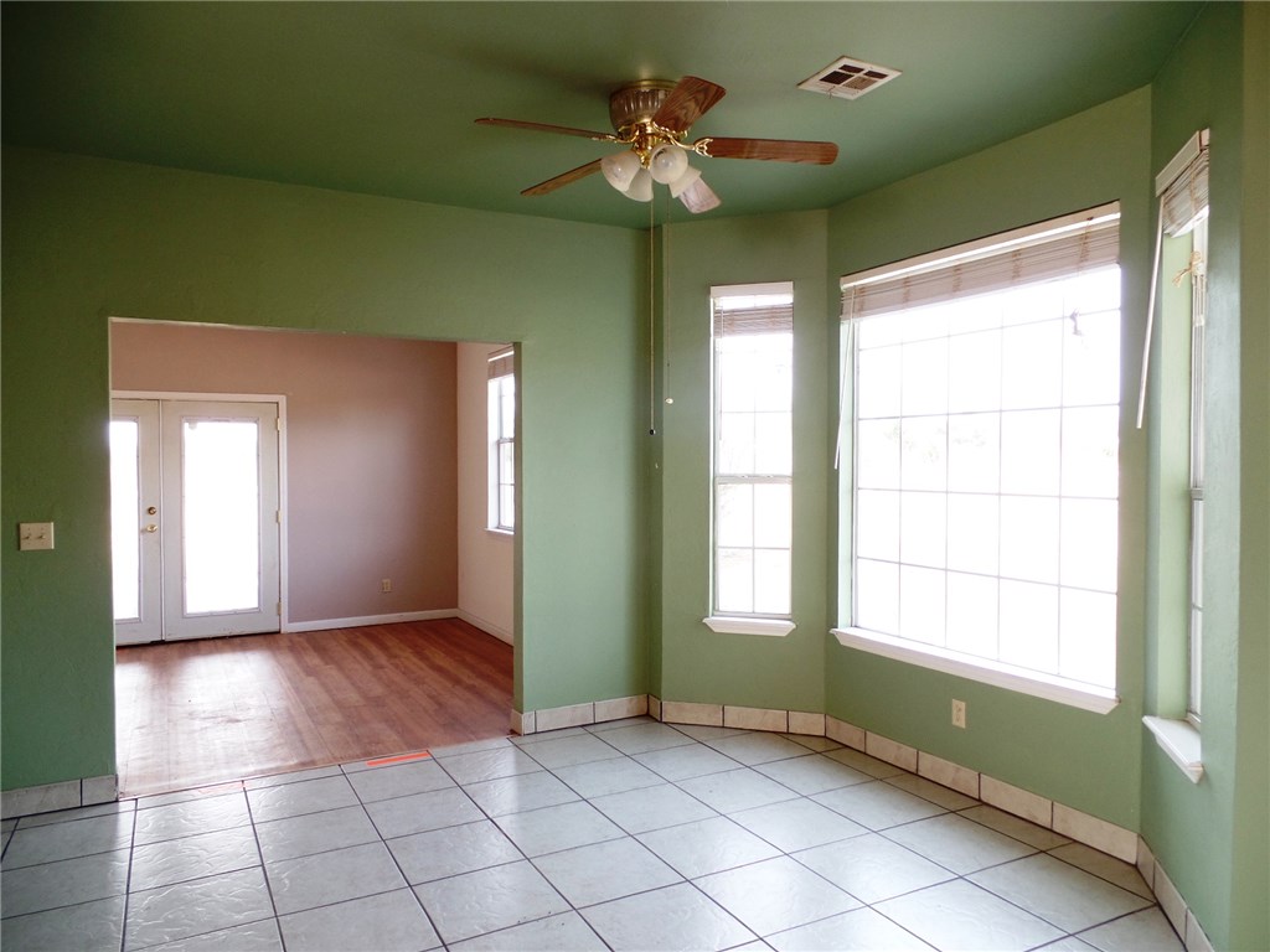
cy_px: 476
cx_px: 635
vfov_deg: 58.9
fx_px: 844
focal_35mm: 23
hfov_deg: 73.9
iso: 80
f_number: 2.8
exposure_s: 1/30
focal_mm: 4.1
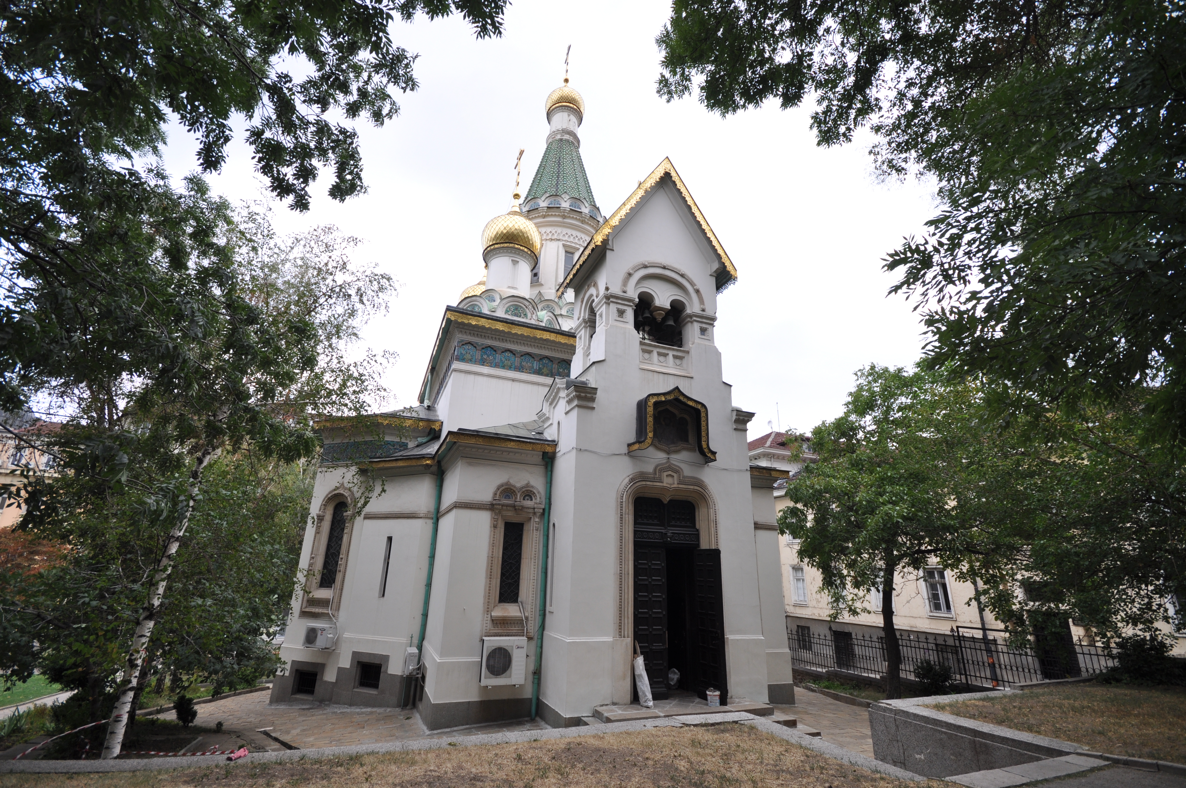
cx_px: 593
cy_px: 394
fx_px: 494
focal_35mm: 15
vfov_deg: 77.2
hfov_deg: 100.5
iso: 200
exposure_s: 1/250
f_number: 8
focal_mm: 10
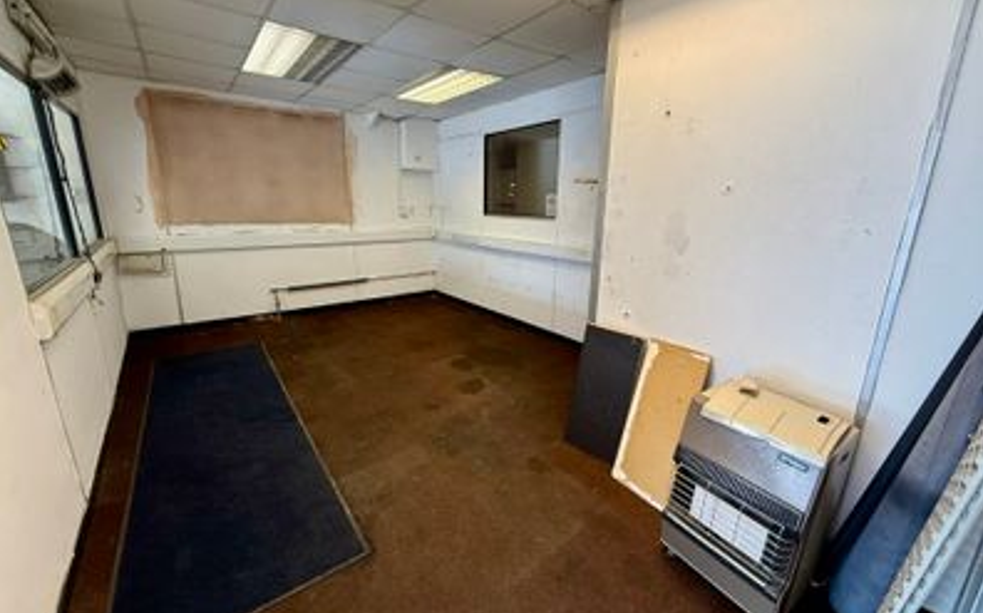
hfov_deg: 101.5
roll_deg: -1.6
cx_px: 492
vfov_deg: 74.7
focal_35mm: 15
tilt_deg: -12.4
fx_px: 402
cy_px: 290
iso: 160
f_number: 2.2
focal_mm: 2.22
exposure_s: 1/100
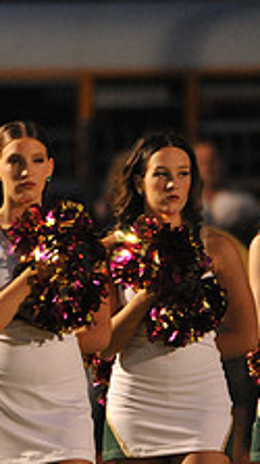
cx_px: -337
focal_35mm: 1500
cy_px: 339
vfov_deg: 1.4
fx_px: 18433
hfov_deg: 0.8
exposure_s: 1/160
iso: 4000
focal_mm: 550
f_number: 6.3
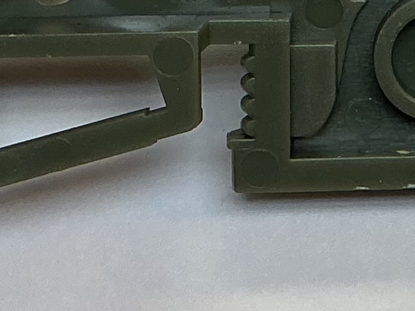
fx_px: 2157
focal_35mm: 180
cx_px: 513
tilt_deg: -67.3
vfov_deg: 7.9
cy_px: -267
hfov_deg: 10.8
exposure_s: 1/120
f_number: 1.8
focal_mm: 3
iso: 40
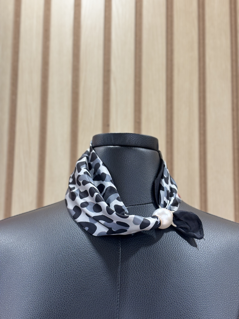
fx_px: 479
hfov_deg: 28.0
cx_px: 120
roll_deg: -0.9
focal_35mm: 52
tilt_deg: +9.5
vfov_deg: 36.8
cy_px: 160
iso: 50
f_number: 1.6
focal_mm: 5.96
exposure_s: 1/60
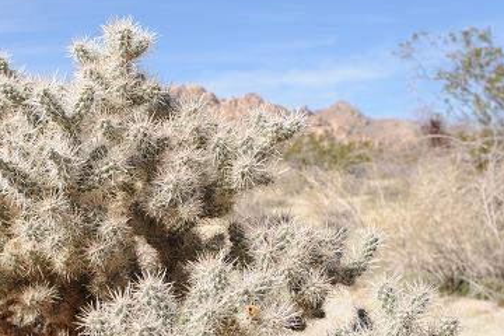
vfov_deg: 24.5
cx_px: 125
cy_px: 211
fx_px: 770
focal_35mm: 55
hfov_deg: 35.4
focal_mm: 31
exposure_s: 1/500
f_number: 7.1
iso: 200
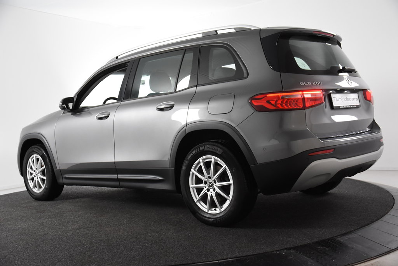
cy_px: 133
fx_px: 464
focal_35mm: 42
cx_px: 199
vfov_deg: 31.9
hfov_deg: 46.4
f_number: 4.5
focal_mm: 28
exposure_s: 1/80
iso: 1600
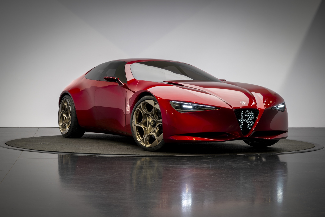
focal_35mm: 70
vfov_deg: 19.5
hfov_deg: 28.8
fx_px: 632
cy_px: 108
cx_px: 162
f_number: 11
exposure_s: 1/2
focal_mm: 70
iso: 100
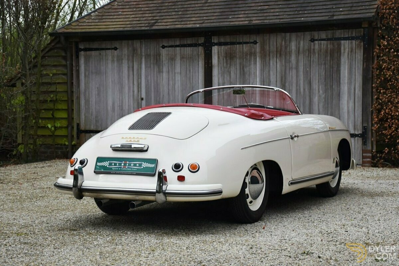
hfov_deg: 31.9
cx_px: 200
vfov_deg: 21.6
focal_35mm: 63
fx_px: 698
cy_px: 133
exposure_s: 1/250
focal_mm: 42
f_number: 5.6
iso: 320
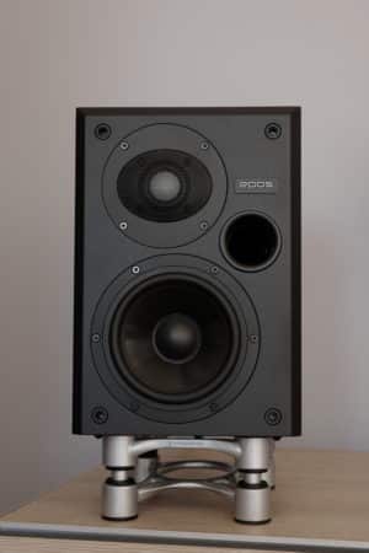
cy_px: 276
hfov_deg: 20.6
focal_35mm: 66
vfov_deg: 30.5
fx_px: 1015
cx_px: 184
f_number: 5.6
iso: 100
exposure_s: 1/15
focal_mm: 44
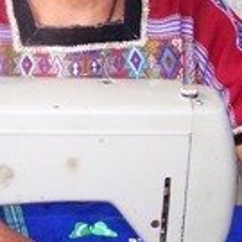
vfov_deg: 13.1
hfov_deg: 13.2
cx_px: 59
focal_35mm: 132
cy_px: 41
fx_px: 1044
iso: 160
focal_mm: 6.3
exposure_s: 1/80
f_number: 2.8
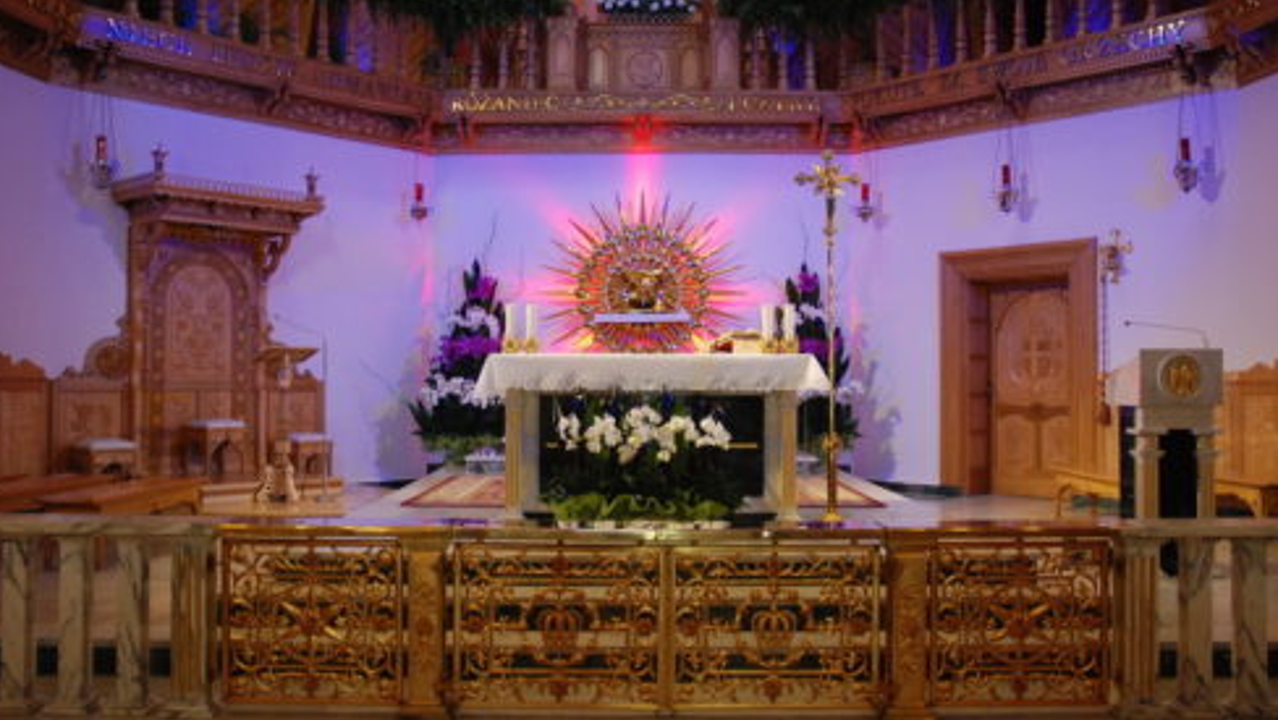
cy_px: 347
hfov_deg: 66.0
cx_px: 636
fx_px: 983
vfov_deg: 40.2
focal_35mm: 29
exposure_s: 1/40
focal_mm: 18
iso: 1250
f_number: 3.5
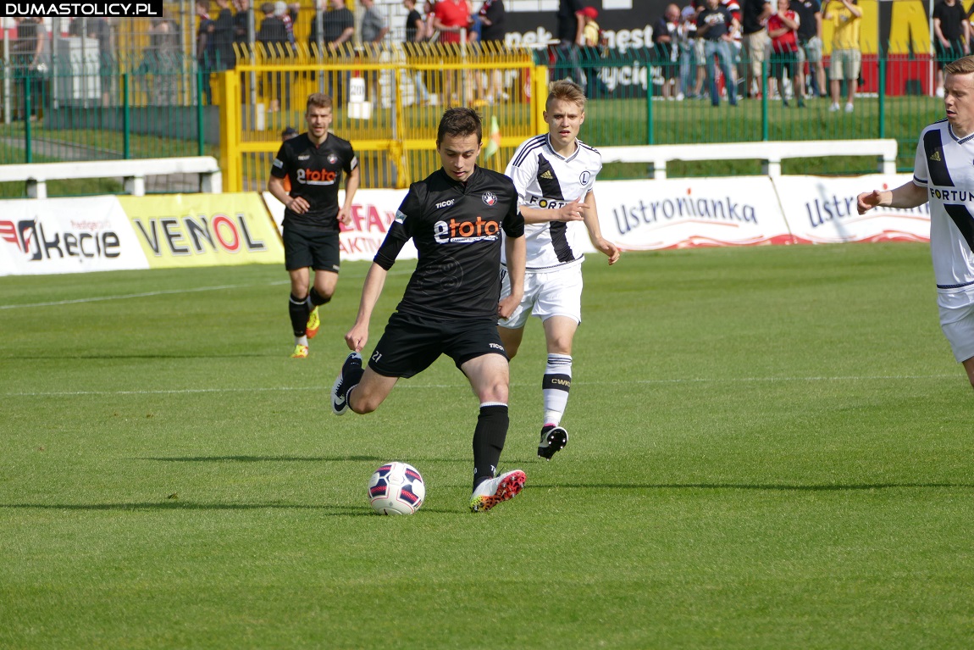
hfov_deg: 5.3
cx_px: 487
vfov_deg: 3.5
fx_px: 10525
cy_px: 325
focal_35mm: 389
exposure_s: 1/2000
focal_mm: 141.8
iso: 125
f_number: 4
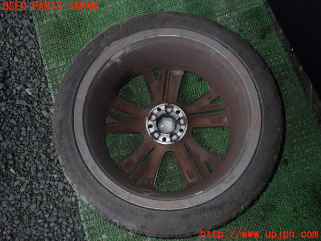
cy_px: 120
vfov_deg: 46.8
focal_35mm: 30
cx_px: 160
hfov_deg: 60.0
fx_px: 278
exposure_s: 1/30
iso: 250
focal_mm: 5.4
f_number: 6.3
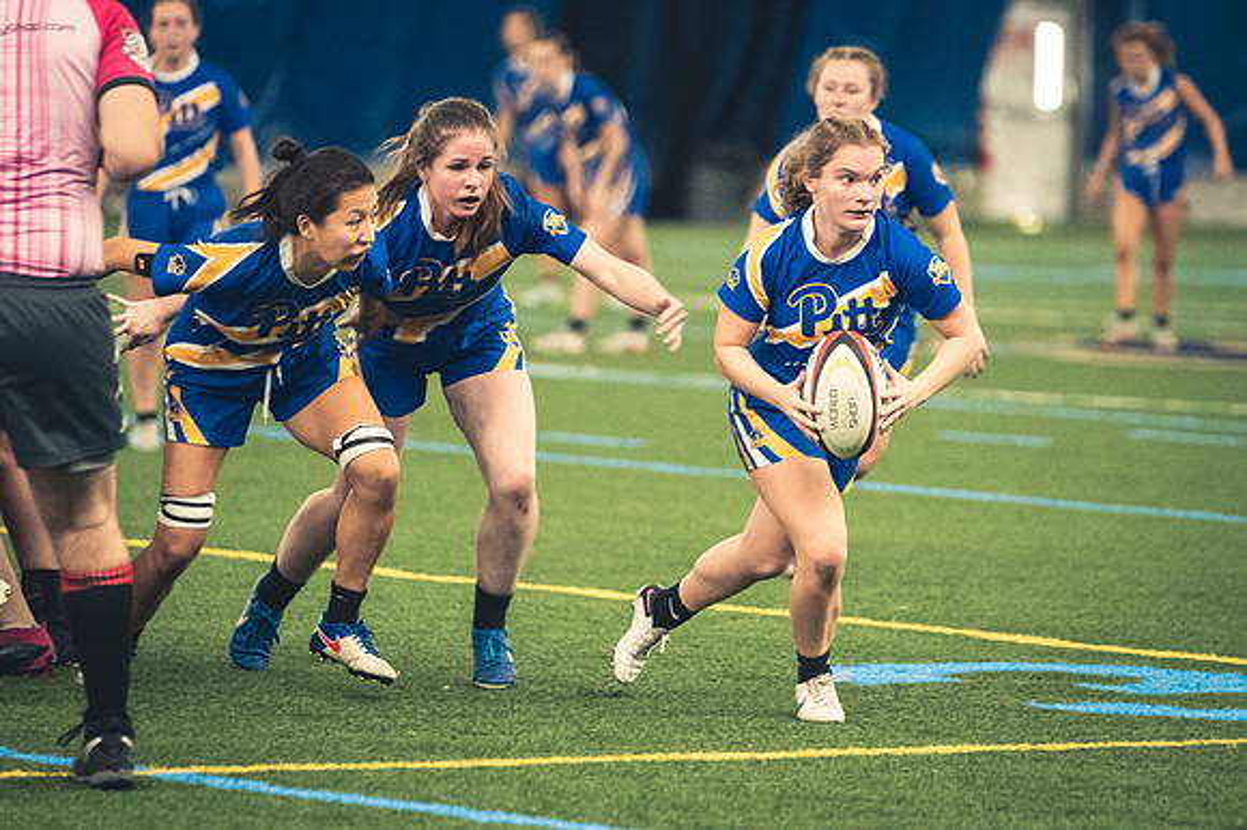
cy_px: 415
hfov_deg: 7.1
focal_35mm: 292
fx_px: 10108
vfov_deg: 4.7
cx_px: 624
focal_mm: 195
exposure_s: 1/500
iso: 12800
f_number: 2.8
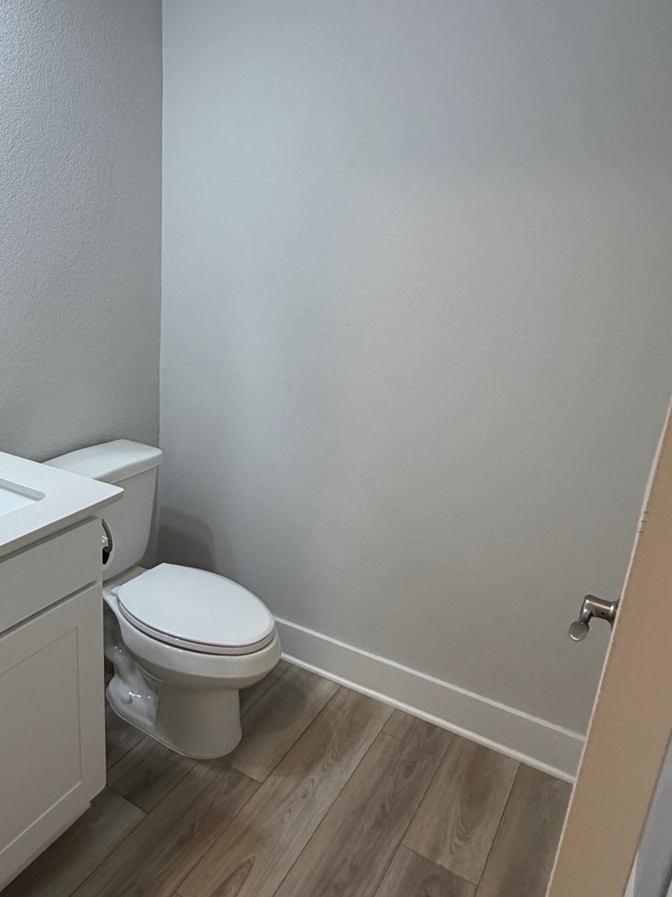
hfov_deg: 50.9
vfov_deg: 67.3
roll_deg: -1.6
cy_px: 445
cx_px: 170
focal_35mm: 26
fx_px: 673
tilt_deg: -16.7
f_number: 2.2
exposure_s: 1/120
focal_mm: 2.22
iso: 250
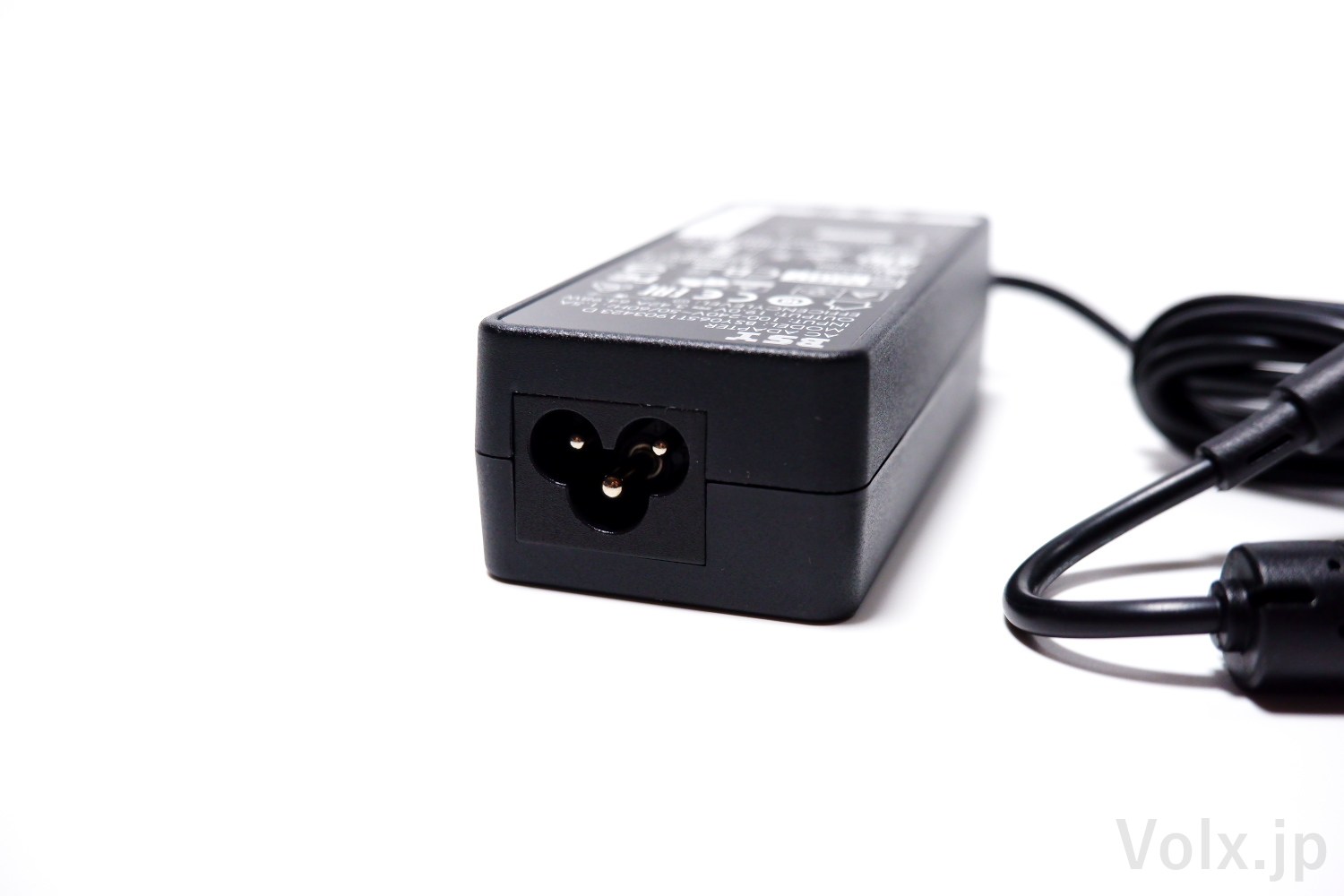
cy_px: 448
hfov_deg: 46.4
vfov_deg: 31.9
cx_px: 672
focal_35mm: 42
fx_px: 1568
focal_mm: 28
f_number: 4.5
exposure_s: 1/60
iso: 640
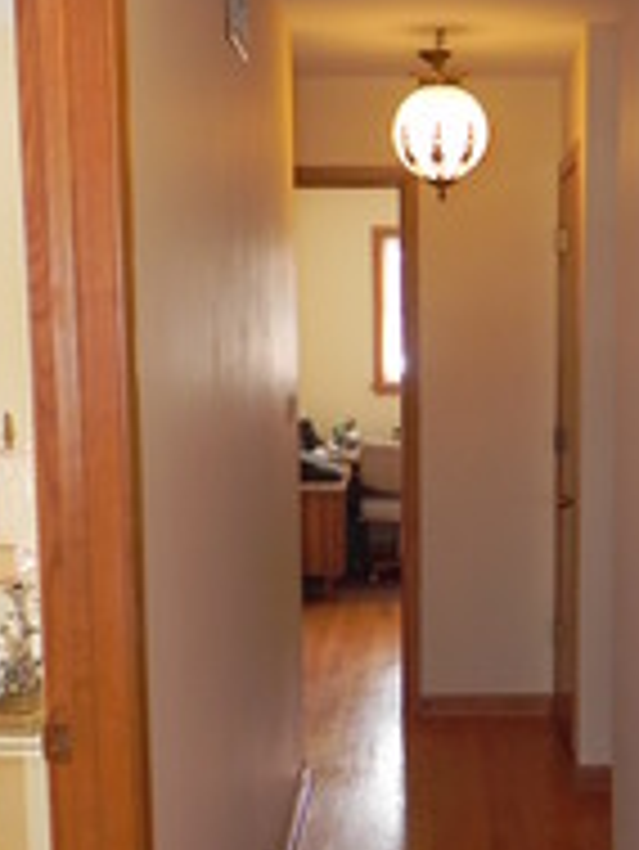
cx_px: 490
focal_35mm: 66
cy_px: 553
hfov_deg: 22.0
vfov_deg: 29.2
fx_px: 1623
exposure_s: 1/31.8
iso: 160
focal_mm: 4.6
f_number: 2.8
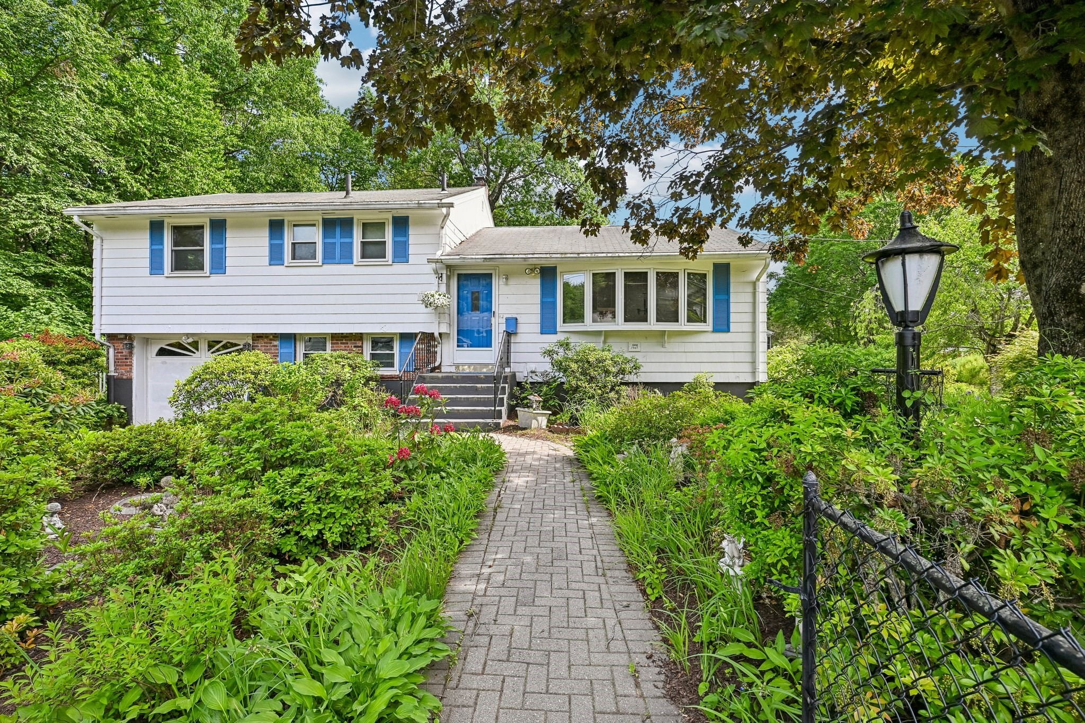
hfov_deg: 96.7
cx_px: 542
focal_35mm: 16
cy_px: 362
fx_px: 482
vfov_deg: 73.7
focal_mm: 16
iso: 400
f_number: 8
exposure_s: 1/250
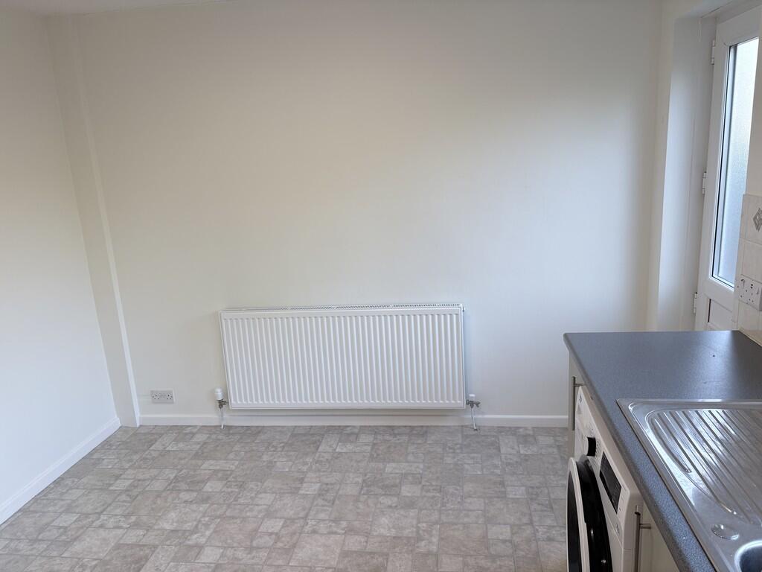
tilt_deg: -13.6
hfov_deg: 67.3
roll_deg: +4.1
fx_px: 572
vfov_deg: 53.1
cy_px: 286
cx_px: 381
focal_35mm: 26
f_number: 1.6
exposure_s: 1/100
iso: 50
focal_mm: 5.96
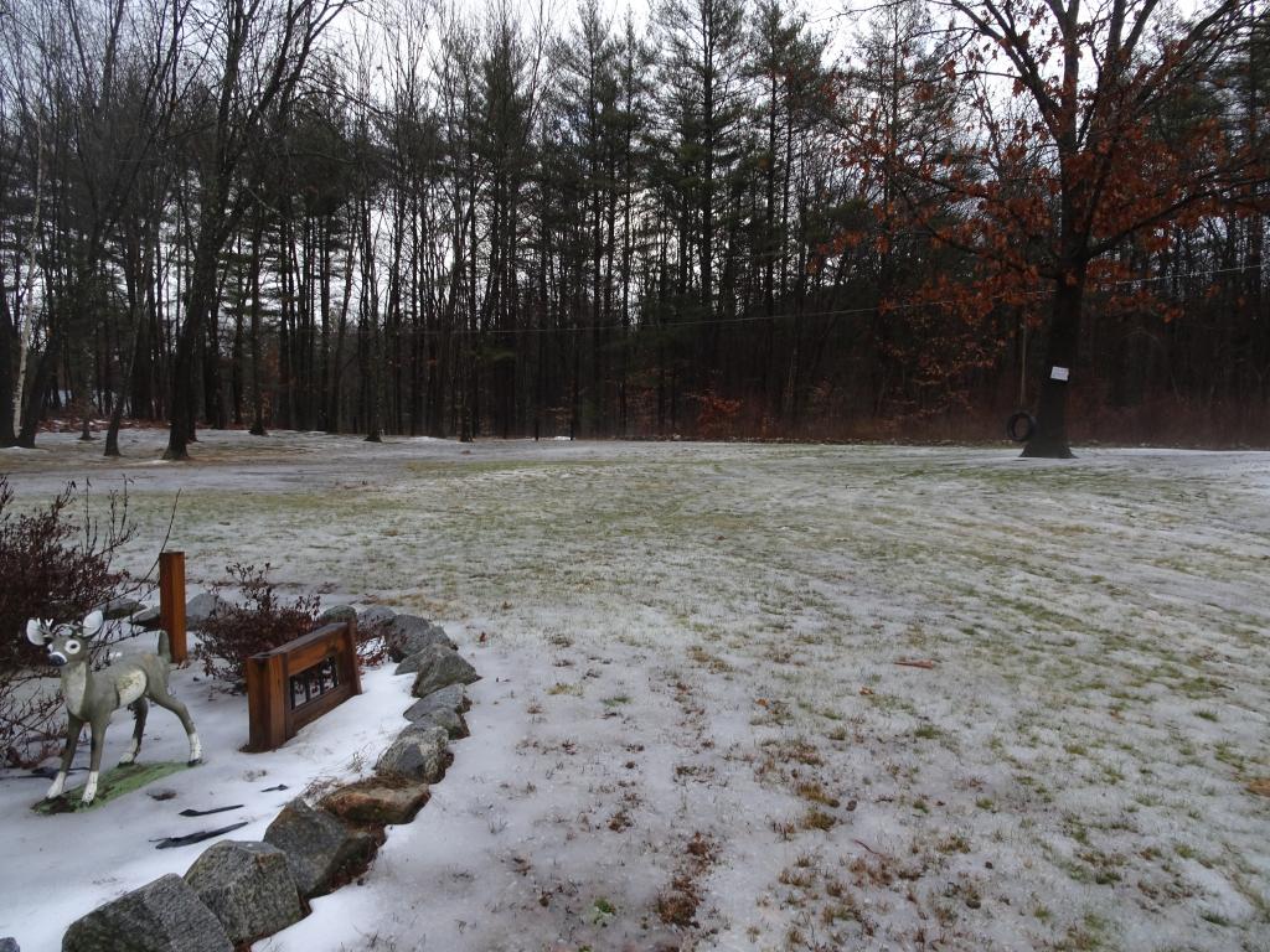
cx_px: 635
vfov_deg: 56.8
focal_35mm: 24
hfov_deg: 71.6
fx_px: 881
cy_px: 476
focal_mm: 4.1
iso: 80
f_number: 3.5
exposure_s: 1/80
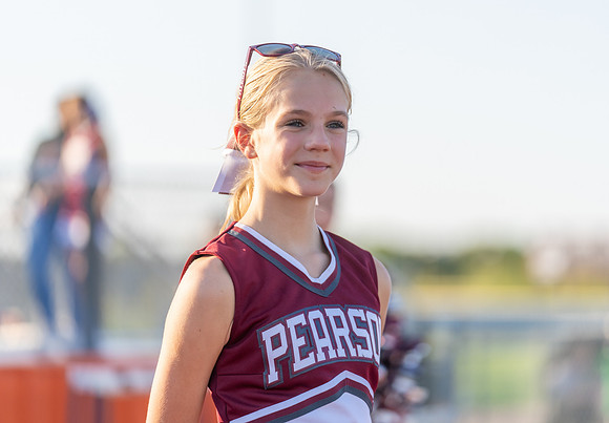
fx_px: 3124
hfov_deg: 11.1
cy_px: 207
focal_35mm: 182
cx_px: 325
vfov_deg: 7.7
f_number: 2.8
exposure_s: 1/1000
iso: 100
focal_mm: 173
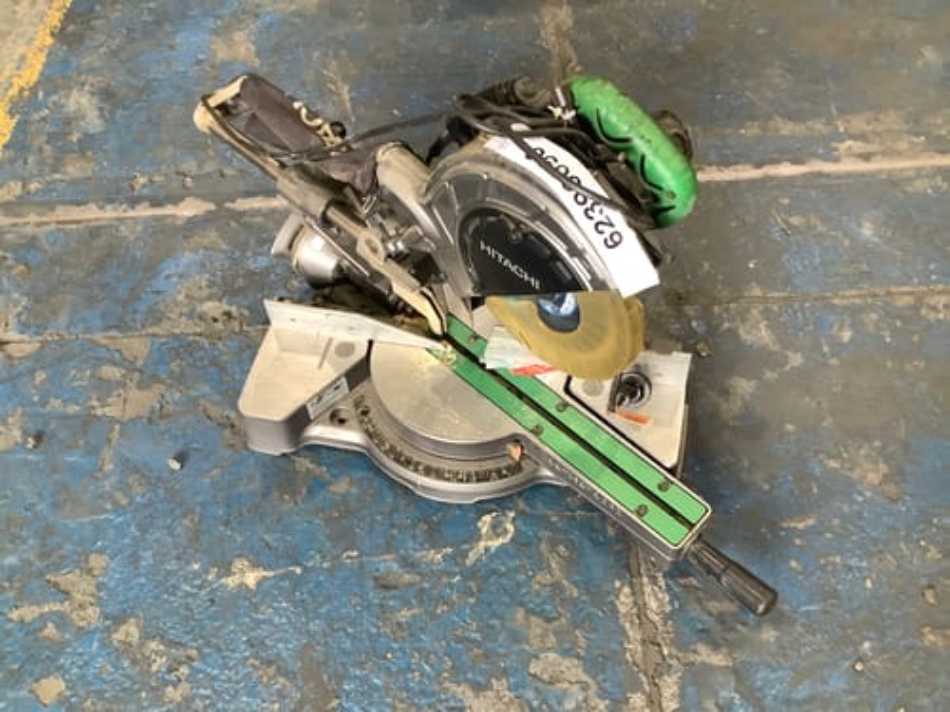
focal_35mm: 31
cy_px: 356
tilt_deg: -53.5
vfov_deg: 45.4
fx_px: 851
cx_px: 475
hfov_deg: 58.4
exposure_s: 1/50
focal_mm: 3.3
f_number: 2.4
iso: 200
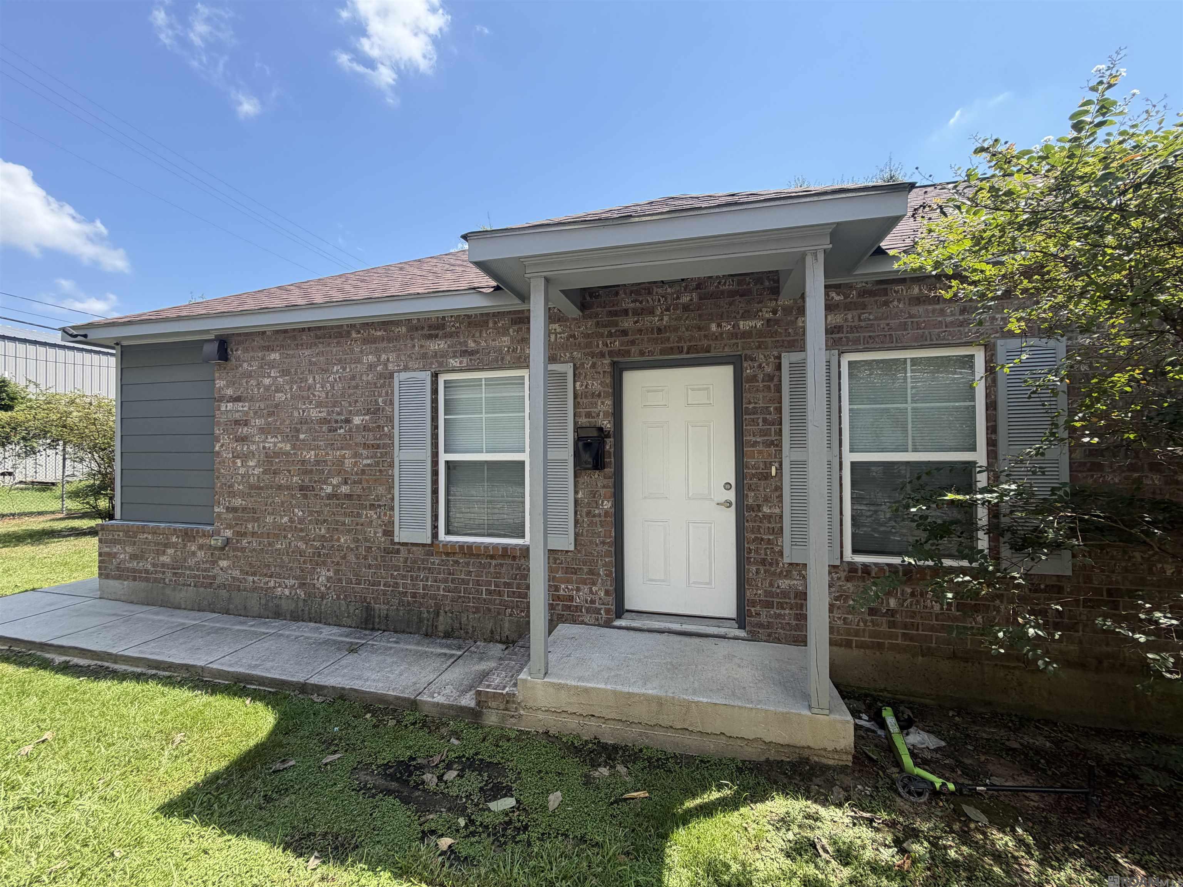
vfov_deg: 85.7
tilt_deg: +0.9
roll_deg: +1.2
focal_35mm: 14
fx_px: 478
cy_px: 444
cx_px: 592
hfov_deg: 102.1
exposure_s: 1/625
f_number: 2.2
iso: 40
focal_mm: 2.22
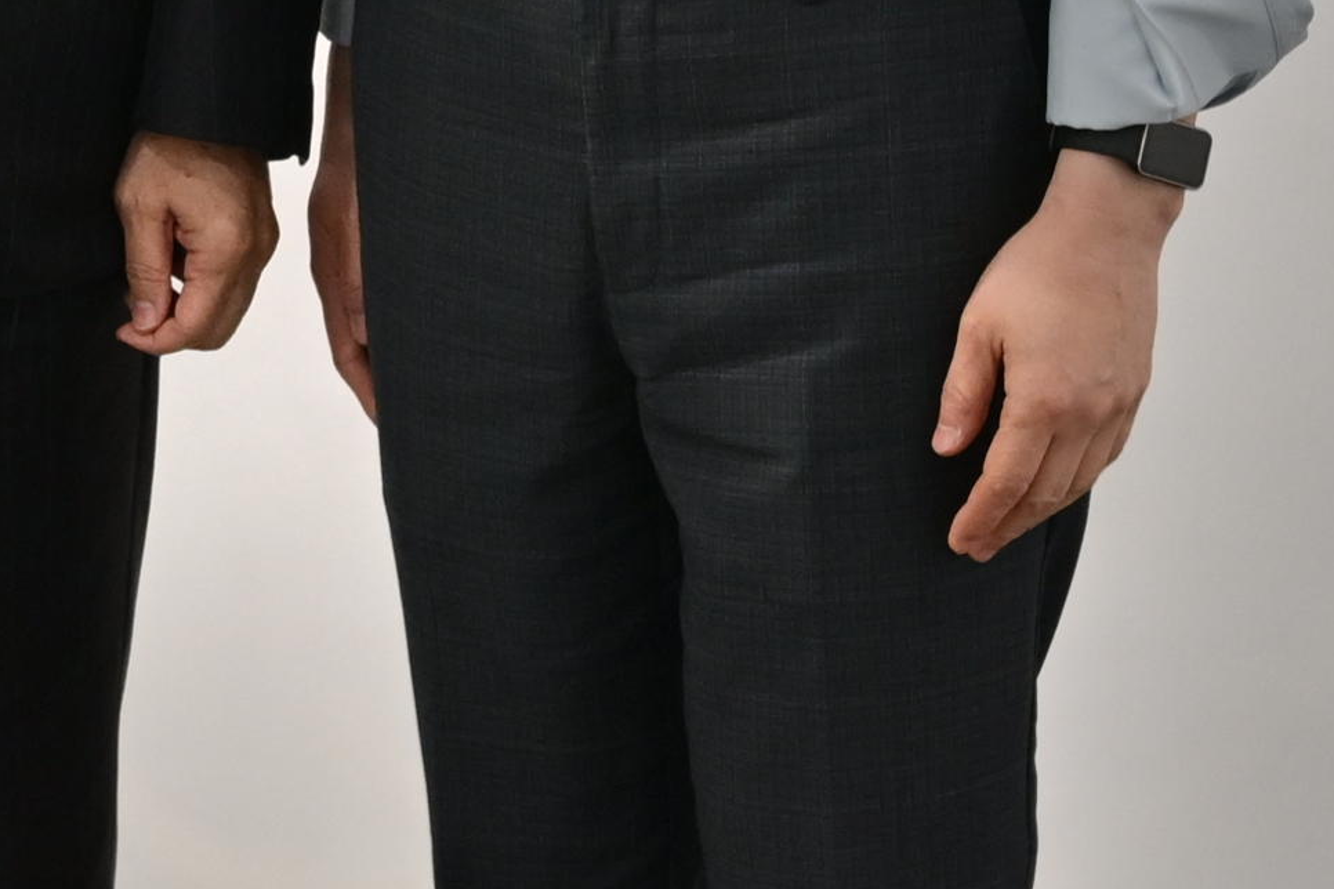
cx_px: -921
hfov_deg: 9.0
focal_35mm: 221
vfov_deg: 6.1
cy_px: -411
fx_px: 8196
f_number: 4
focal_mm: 34.5
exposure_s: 1/125
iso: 1600
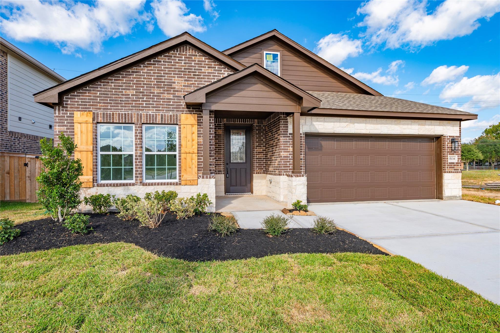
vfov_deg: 61.8
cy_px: 166
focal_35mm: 20
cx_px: 250
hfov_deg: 84.0
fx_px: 278
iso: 125
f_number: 11
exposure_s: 1/160
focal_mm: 20
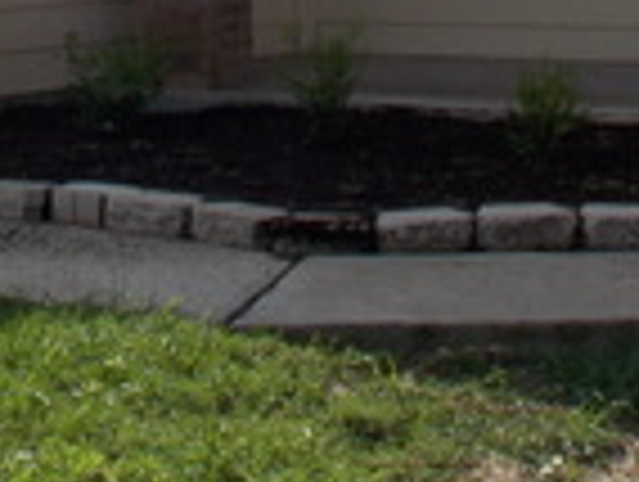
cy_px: -216
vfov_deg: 10.7
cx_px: 135
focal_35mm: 135
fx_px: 2496
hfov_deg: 14.5
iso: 80
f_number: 3.3
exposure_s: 1/800
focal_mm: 5.3
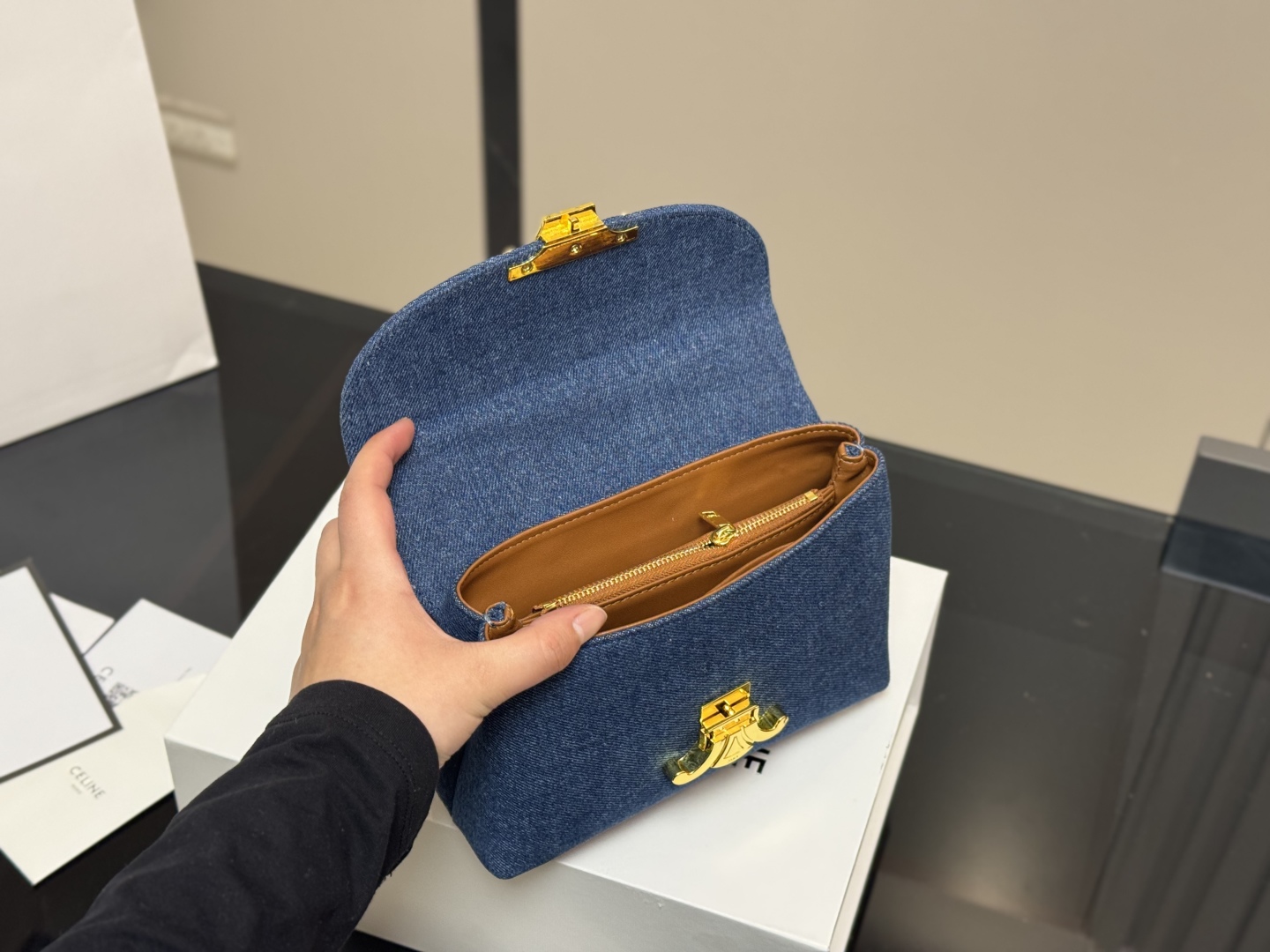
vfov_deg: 30.3
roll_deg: -3.4
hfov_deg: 39.7
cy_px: 476
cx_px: 635
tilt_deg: -41.1
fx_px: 1761
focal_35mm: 48
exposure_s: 1/60
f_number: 1.78
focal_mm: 6.76
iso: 100
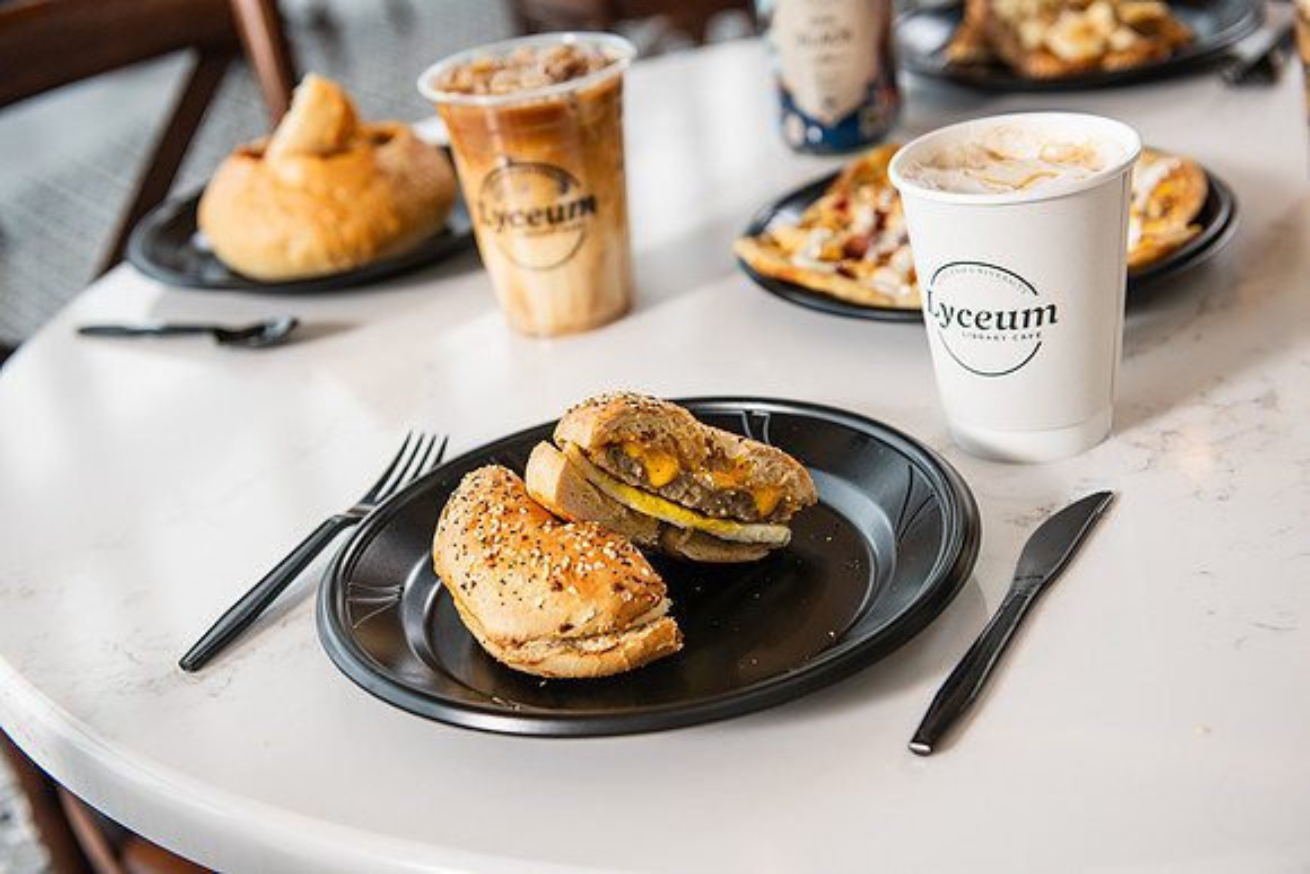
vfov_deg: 24.6
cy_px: 437
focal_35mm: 55
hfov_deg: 36.2
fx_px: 2002
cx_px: 655
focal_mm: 55
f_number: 4
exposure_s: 1/200
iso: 640
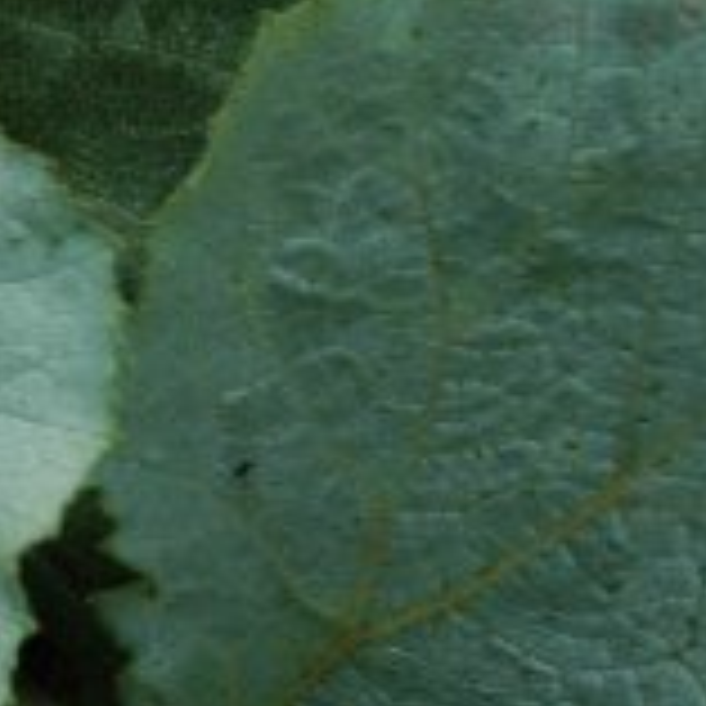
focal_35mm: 259
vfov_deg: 6.7
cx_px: -1084
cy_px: 106
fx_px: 5976
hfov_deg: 6.4
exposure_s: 1/100
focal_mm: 40
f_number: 13
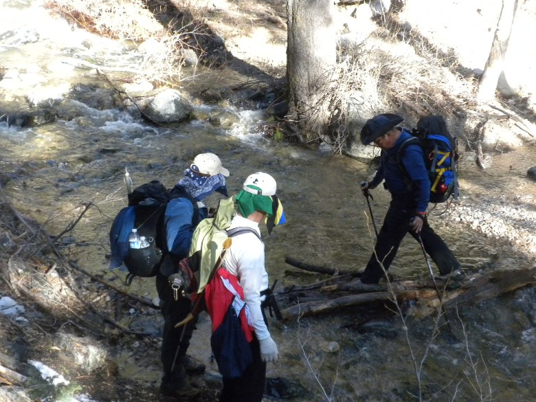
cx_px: 268
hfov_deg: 32.2
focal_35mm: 60
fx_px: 929
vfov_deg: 24.4
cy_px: 201
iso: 522
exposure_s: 1/169
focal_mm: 10.7
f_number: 4.7
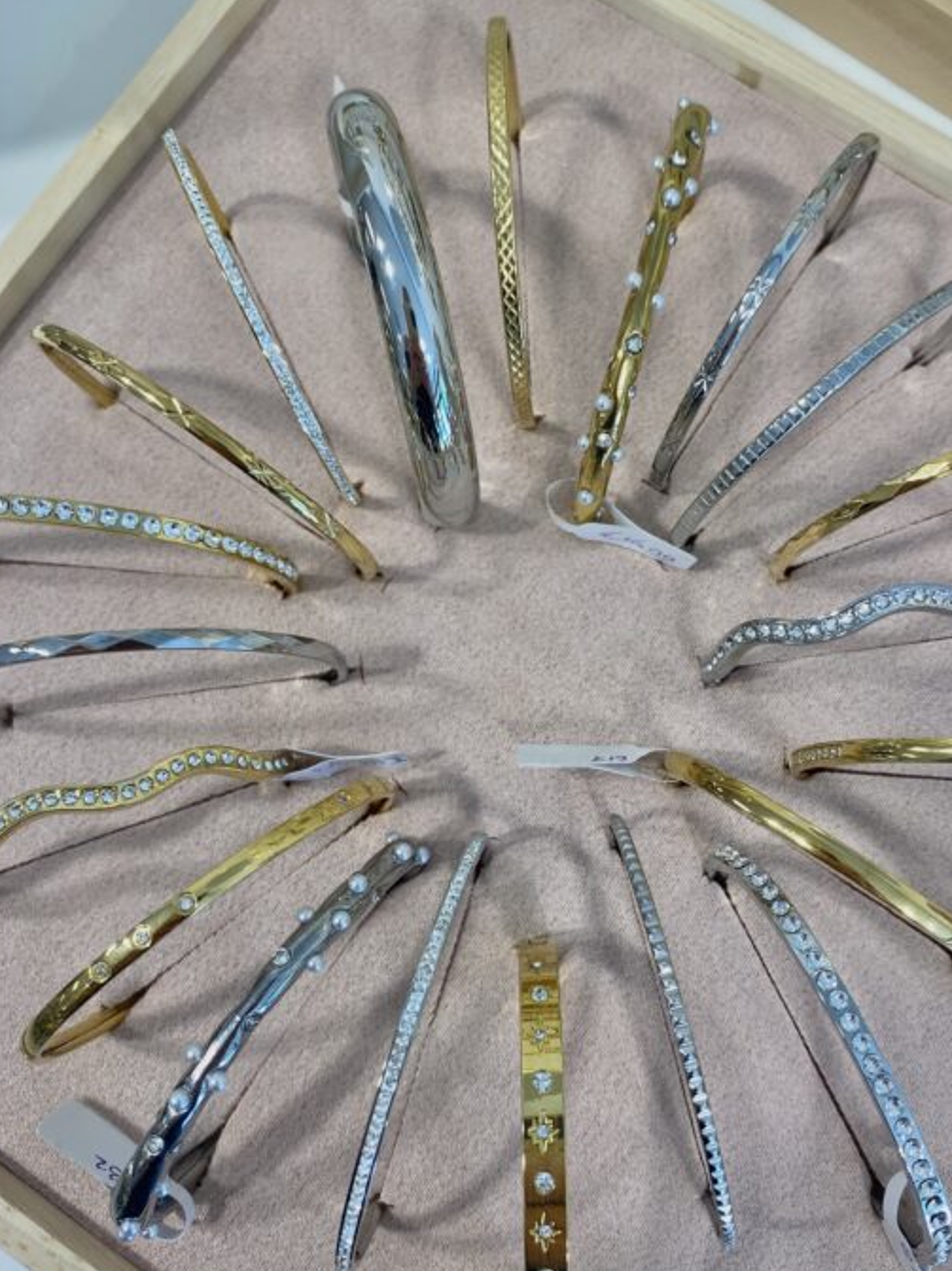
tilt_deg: -80.4
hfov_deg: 45.3
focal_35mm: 31
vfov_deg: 58.3
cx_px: 551
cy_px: 659
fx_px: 1137
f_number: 1.8
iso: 40
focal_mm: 4.25
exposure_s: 1/100
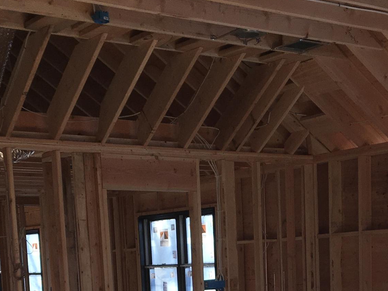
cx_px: 243
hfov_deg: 25.3
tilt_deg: -7.5
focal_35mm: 77
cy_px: 382
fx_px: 863
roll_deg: +3.1
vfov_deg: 17.8
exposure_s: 1/161
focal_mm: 4.15
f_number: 2.2
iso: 25
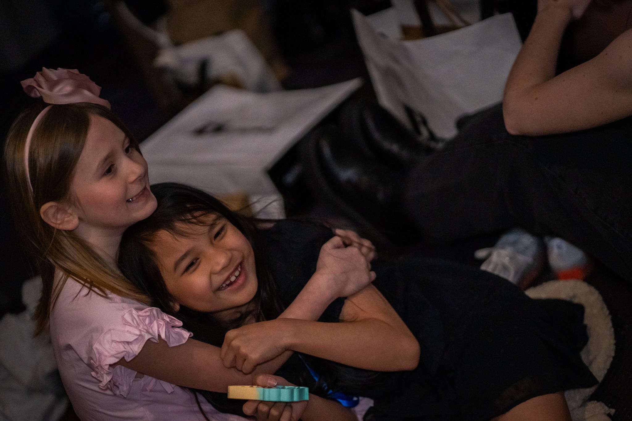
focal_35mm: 89
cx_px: 317
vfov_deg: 15.3
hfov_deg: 22.8
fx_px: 1566
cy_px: 211
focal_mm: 85
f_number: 1.8
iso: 5000
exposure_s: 1/2000
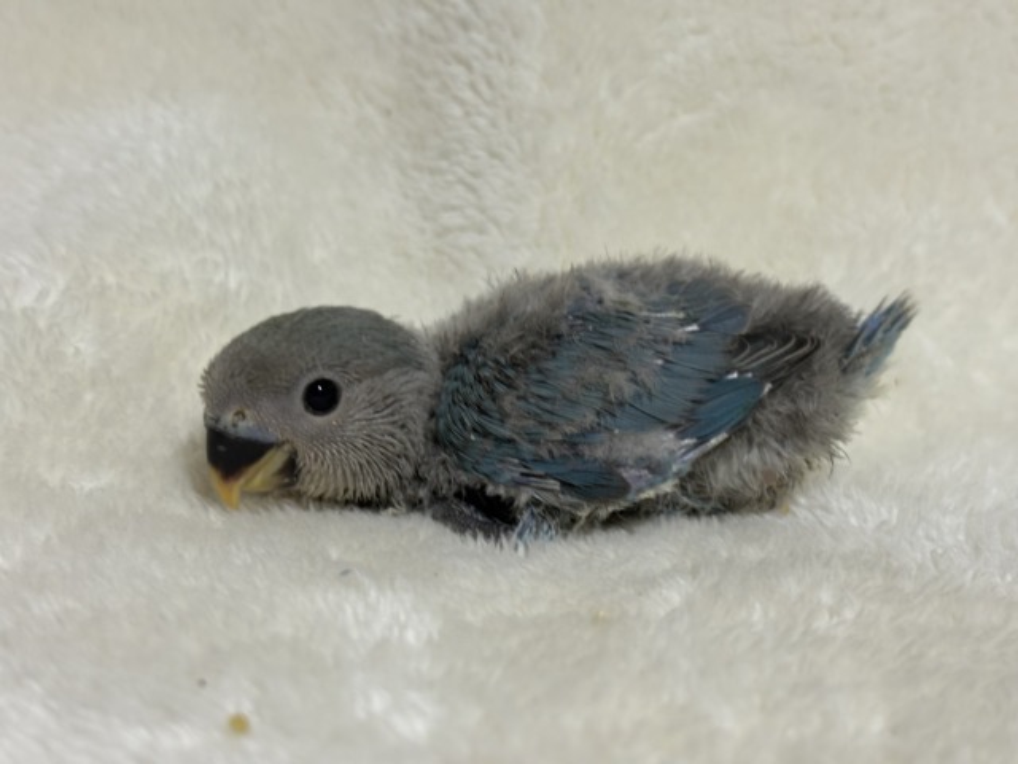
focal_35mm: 52
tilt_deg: -19.7
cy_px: 382
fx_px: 1529
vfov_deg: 28.0
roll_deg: -2.6
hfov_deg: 36.8
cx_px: 509
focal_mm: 5.96
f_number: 1.6
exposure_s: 1/33
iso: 125
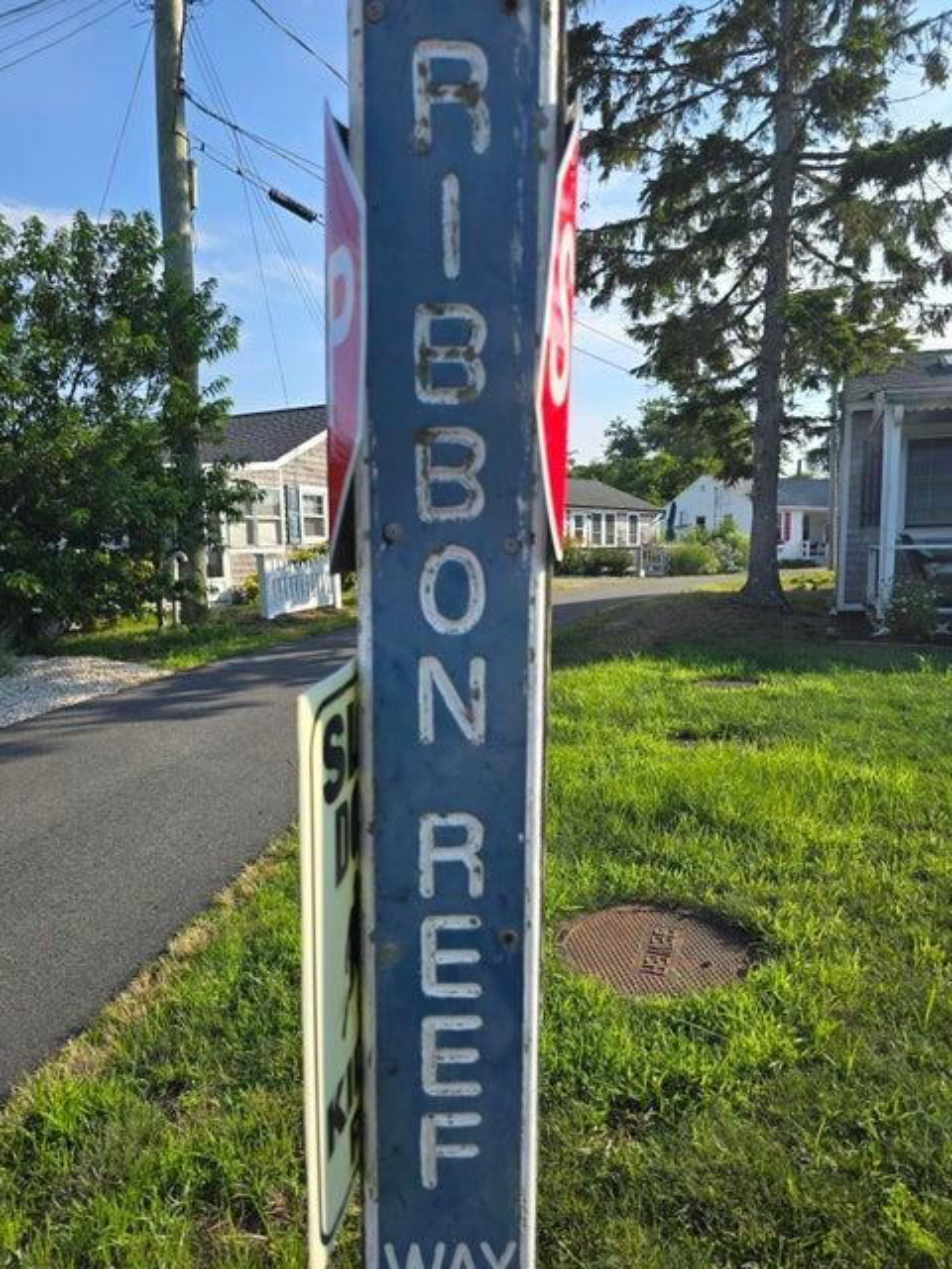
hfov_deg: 58.9
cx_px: 476
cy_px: 634
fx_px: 843
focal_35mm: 23
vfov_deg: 73.9
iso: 12
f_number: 1.7
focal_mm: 6.3
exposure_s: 1/554
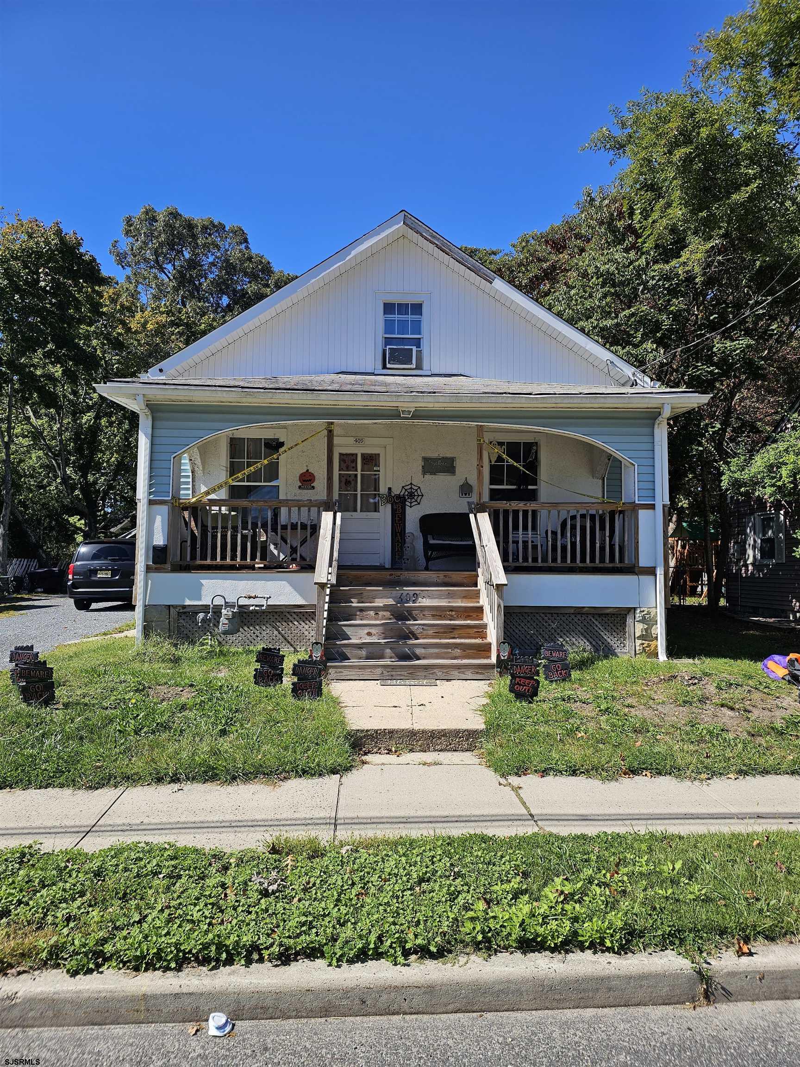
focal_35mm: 23
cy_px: 534
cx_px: 400
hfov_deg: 58.9
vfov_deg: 73.9
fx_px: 709
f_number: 1.7
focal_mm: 6.3
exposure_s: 1/607
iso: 10
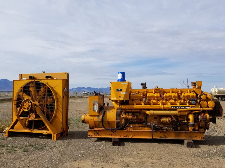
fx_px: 169
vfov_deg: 53.1
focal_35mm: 26
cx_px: 112
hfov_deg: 67.3
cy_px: 84
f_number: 1.7
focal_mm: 4.25
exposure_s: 1/3344
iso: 50
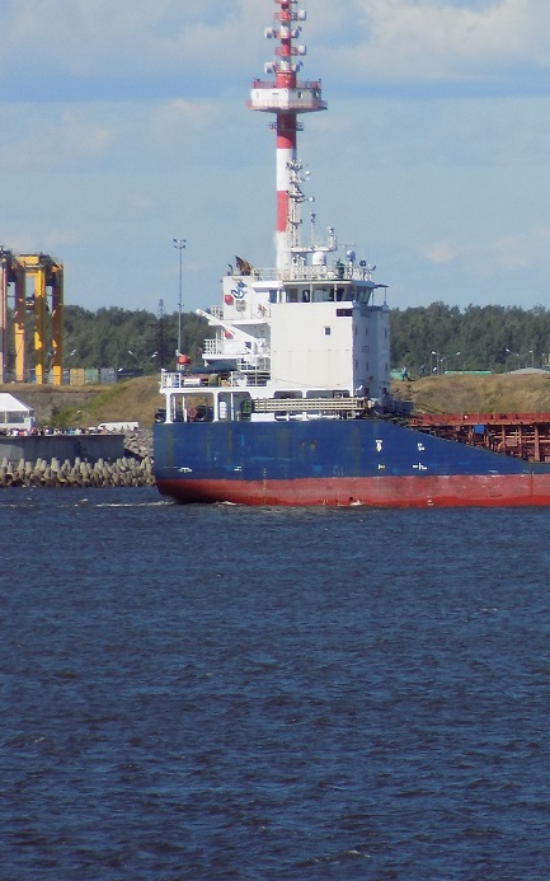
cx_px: 779
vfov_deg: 3.5
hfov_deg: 2.2
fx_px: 14393
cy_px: 435
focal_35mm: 600
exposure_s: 1/500
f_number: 5.9
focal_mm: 56.4
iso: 80
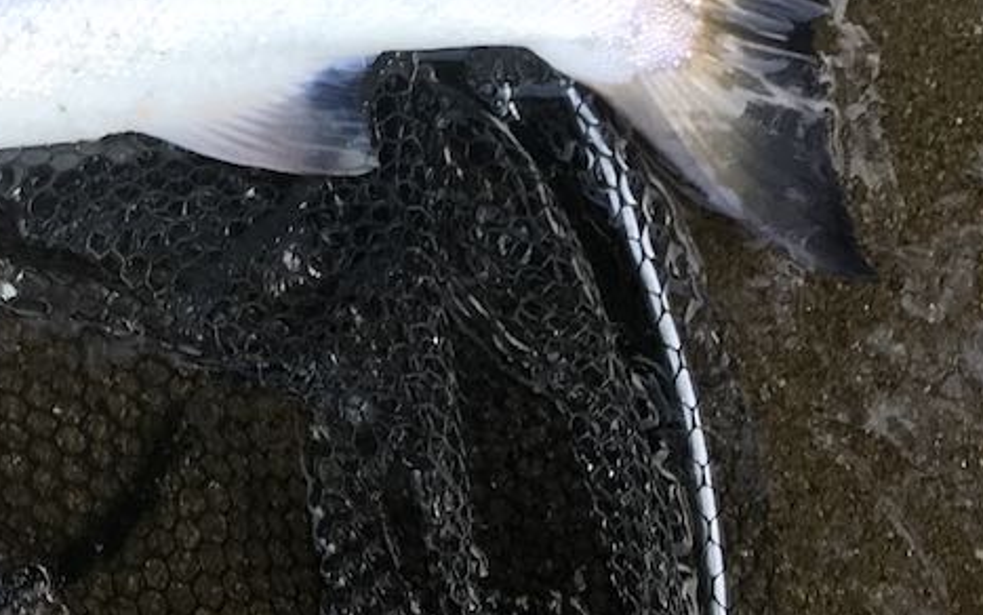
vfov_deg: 13.7
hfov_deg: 21.1
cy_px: -326
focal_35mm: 89
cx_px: -309
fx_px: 2385
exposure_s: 1/50
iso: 25
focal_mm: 3.99
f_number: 1.8
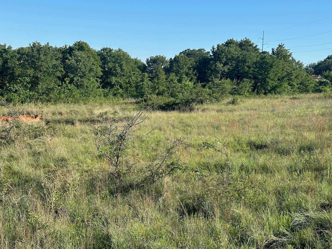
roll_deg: -2.5
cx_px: 166
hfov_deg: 38.9
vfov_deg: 29.7
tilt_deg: -4.9
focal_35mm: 49
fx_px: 470
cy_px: 126
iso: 64
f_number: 1.78
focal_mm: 6.86
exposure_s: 1/1992
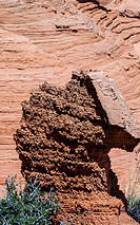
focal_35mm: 181
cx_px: 377
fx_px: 1106
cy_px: 226
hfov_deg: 6.7
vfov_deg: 11.5
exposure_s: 1/250
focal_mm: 52
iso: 140
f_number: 13
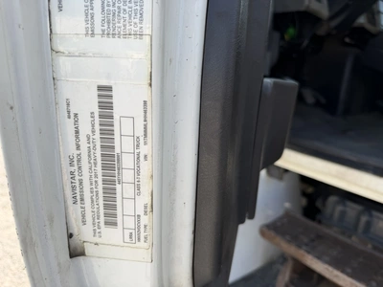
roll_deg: -3.1
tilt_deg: -15.1
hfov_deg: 71.6
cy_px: 144
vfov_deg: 56.8
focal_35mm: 24
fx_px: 266
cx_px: 192
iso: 80
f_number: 1.78
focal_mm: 6.76
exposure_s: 1/1337
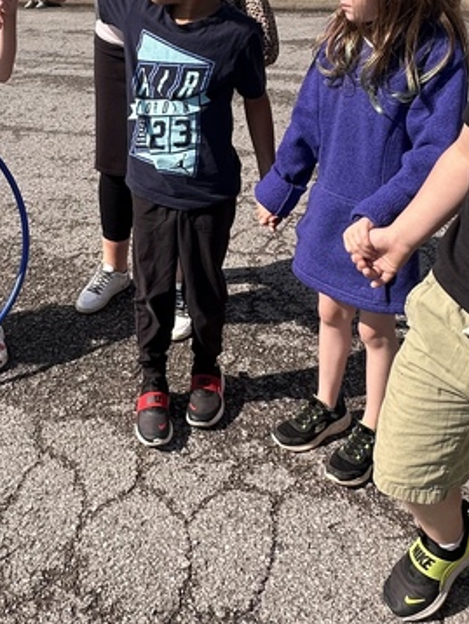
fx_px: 722
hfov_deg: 35.4
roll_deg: -0.3
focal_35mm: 40
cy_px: 190
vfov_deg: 45.8
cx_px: 129
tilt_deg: -19.5
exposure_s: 1/1350
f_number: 2.2
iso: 50
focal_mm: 2.22
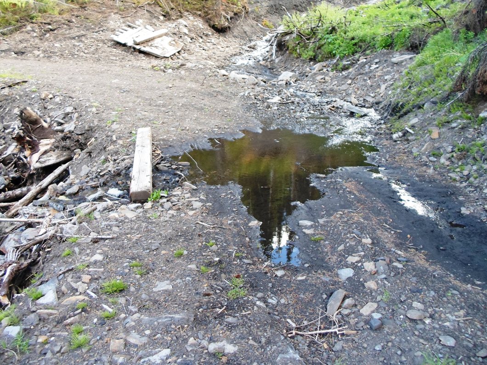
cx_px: 244
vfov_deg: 54.9
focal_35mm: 25
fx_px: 352
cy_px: 182
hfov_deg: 69.4
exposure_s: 1/30
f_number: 2.5
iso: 80
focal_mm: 4.5
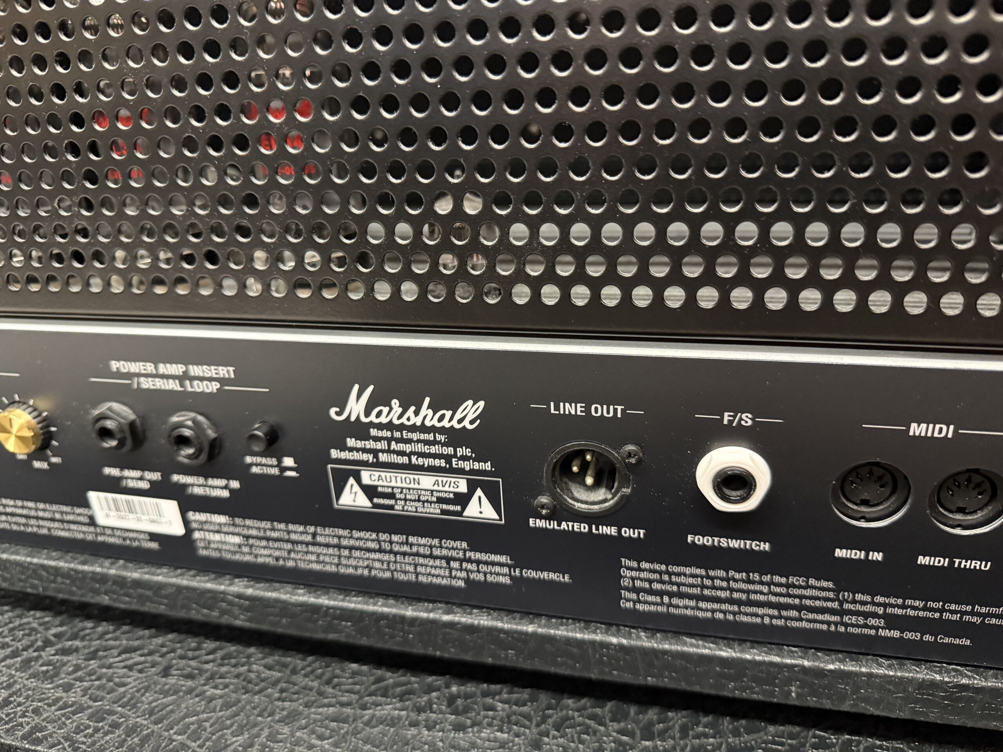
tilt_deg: -23.0
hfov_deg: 71.6
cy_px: 376
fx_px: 695
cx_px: 502
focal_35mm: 24
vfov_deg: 56.8
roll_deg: +2.8
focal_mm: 6.76
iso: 1000
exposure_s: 1/33
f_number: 1.78
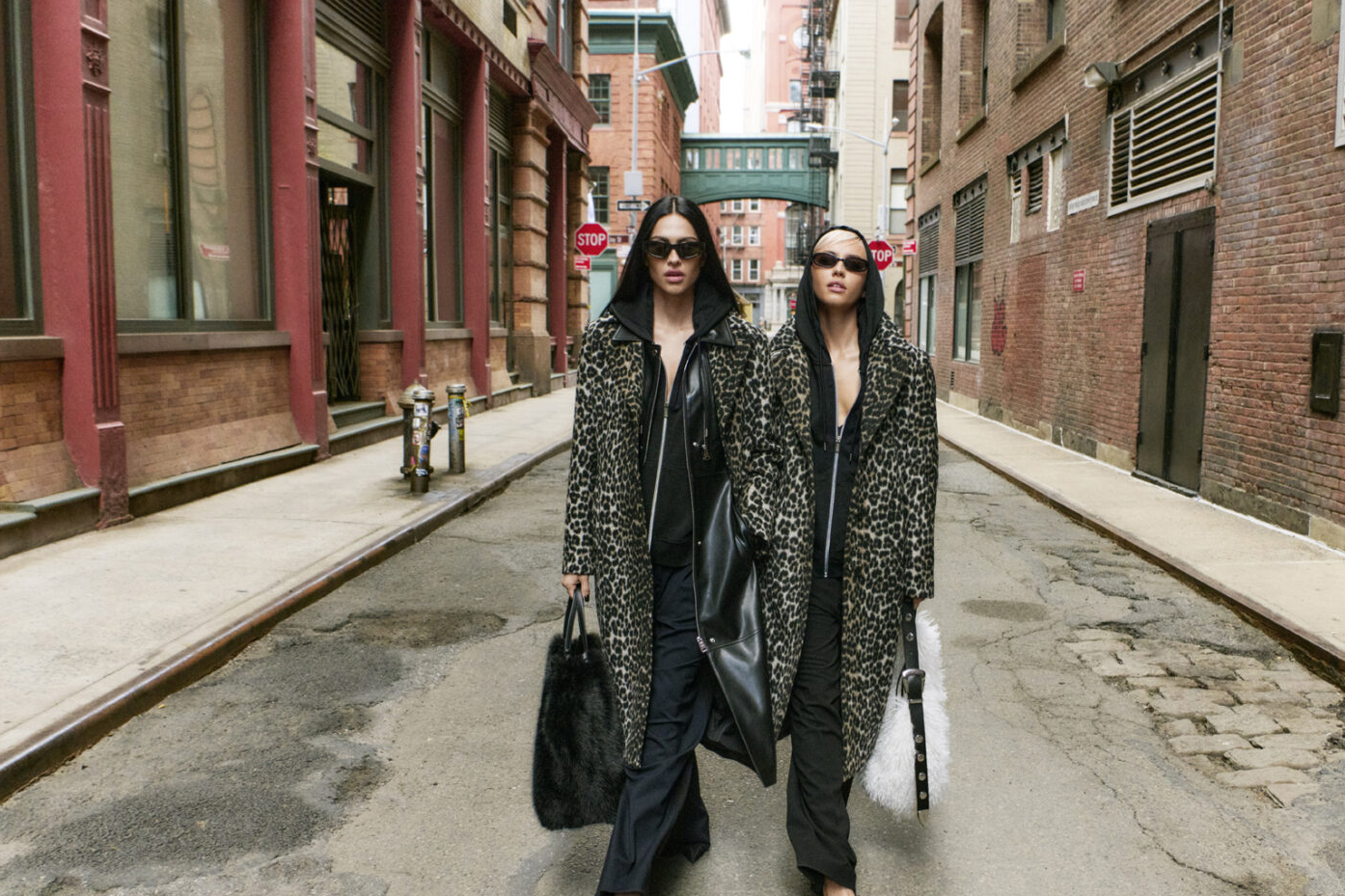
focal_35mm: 31
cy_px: 498
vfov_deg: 42.3
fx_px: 1158
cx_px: 720
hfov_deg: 60.2
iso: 800
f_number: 7.1
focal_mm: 24
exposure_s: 1/800
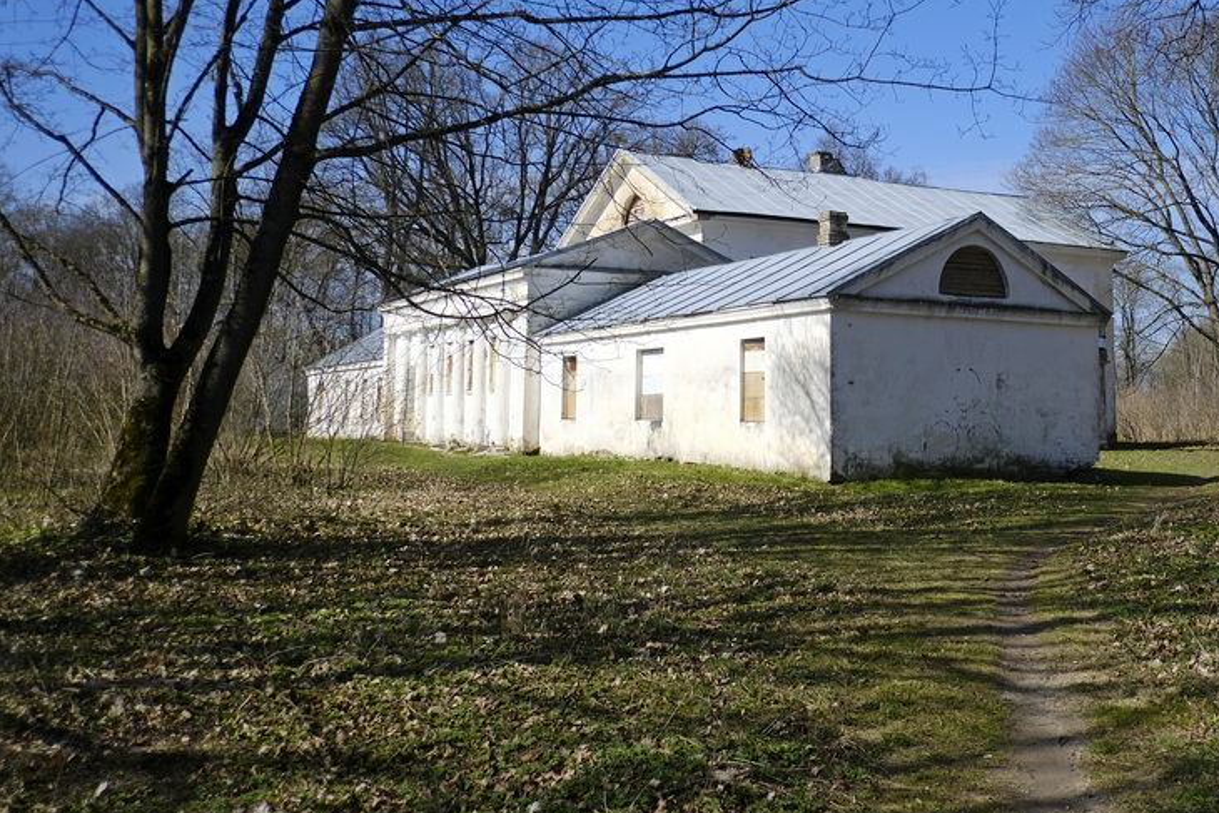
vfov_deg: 35.7
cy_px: 286
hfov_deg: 51.0
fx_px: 1253
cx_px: 807
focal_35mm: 37
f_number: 2
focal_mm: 18
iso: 200
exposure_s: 1/8000
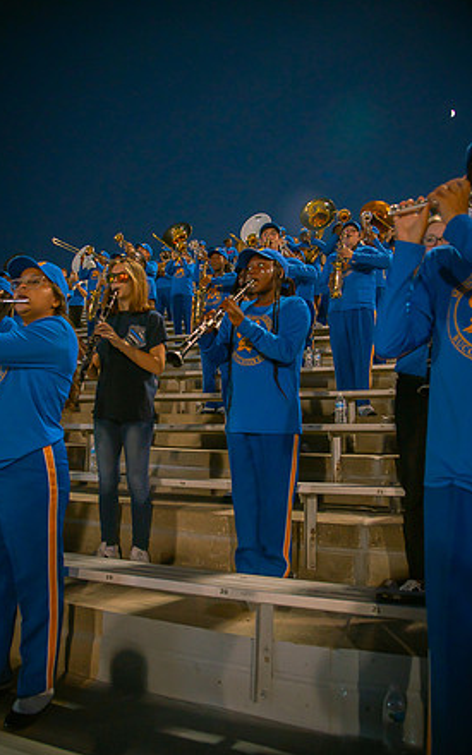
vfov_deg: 72.5
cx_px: 219
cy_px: 374
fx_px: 515
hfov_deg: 49.2
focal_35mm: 25
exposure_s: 1/250
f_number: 4
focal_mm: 24
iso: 800
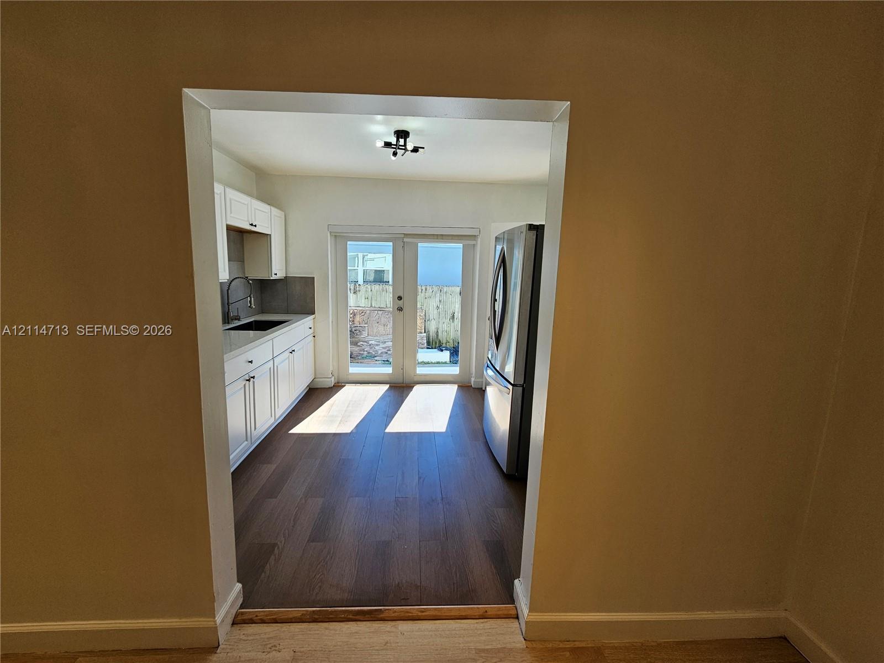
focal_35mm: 13
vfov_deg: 89.9
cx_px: 442
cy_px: 332
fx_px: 332
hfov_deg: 106.2
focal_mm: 2.2
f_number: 2.2
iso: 50
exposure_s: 1/137
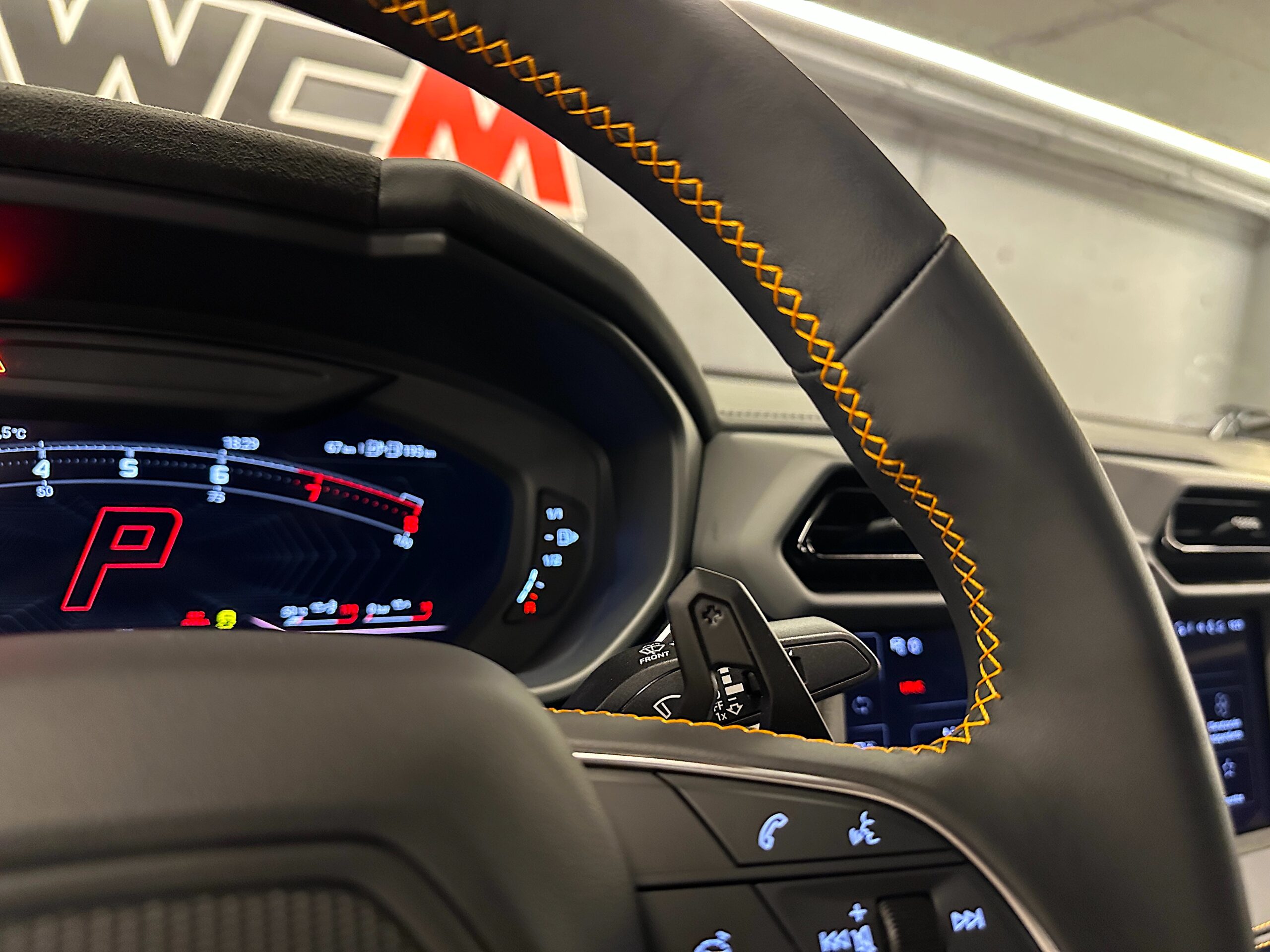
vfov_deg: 56.8
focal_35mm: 24
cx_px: 635
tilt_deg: -6.9
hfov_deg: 71.6
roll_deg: -6.6
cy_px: 476
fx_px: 881
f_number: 1.78
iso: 1000
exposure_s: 1/33
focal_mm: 6.86
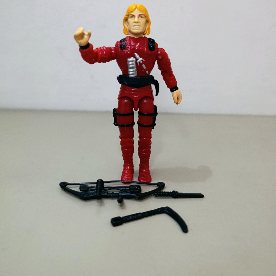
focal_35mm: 28
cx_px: 141
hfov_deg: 57.3
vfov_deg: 56.8
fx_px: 253
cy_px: 110
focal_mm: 6.11
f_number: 1.65
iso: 1176
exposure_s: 1/50
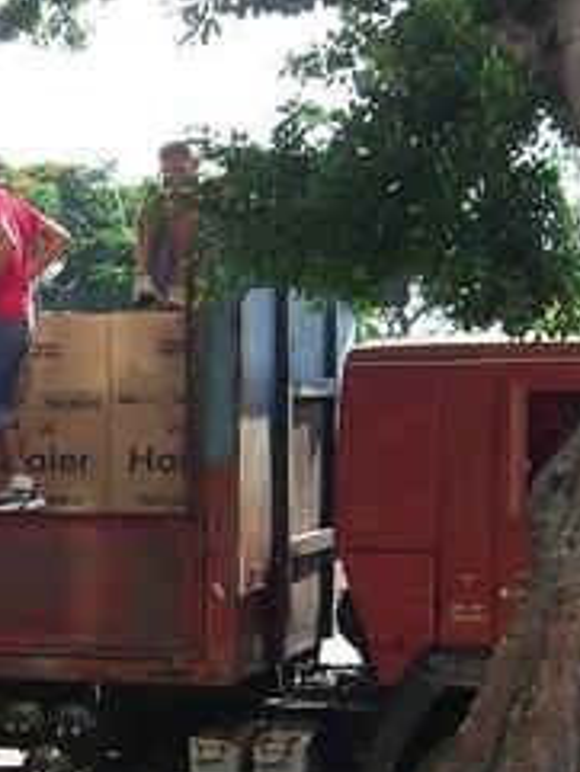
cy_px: 506
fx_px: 2254
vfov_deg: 19.4
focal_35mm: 101
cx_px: -109
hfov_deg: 14.2
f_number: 4
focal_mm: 7.9
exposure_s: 1/200
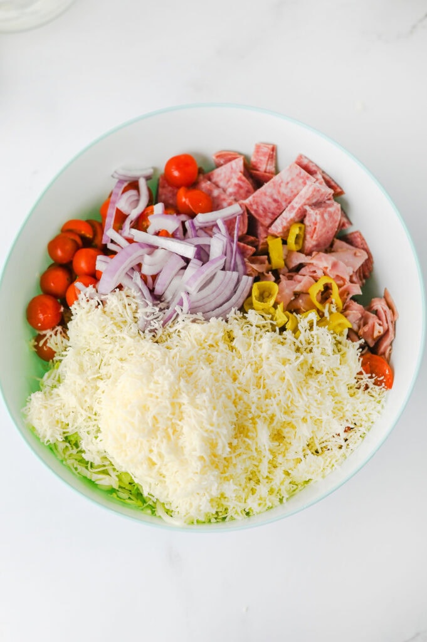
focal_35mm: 50
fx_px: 891
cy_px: 321
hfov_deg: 26.9
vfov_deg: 39.6
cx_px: 214
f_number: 4.5
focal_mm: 50
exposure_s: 1/320
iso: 400
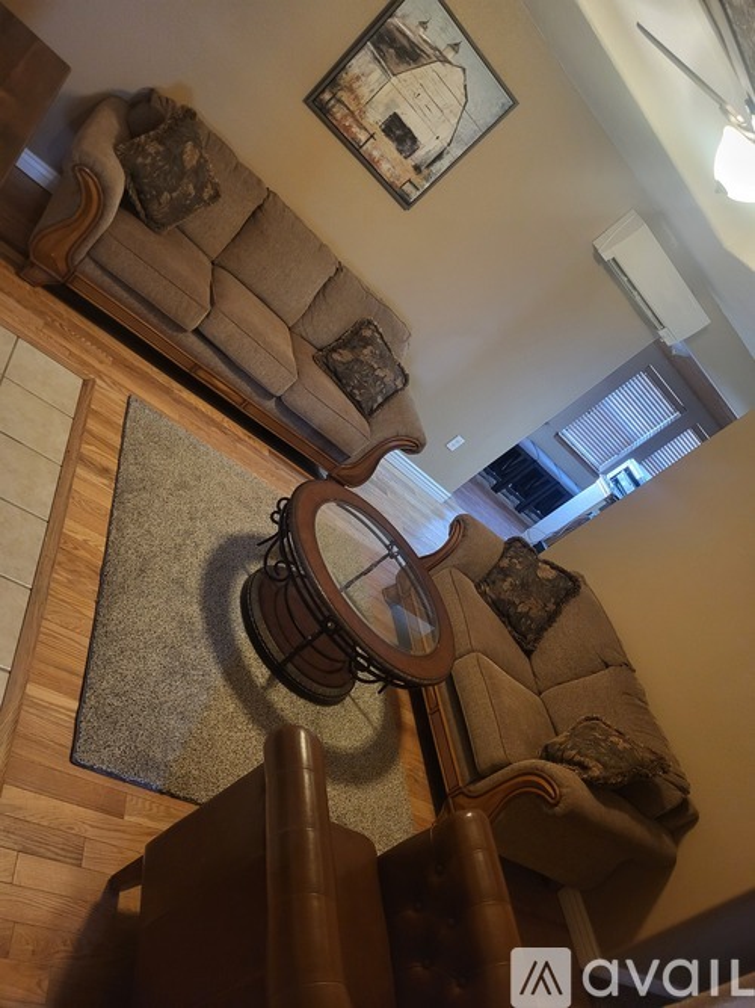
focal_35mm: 26
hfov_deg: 53.0
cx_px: 378
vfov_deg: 67.3
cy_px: 504
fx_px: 756
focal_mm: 5.4
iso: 640
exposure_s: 1/24
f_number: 1.8
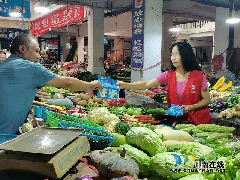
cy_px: 90
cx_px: 120
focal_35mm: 40
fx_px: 277
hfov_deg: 46.8
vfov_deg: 36.0
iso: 100
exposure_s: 1/50
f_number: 1.8
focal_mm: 5.58
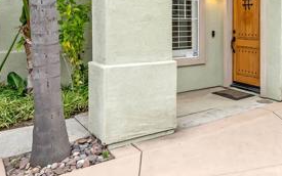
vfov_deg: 32.3
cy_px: 26
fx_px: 292
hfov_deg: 48.7
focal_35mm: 38
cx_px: 224
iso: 250
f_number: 9
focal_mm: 16
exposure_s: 1/100
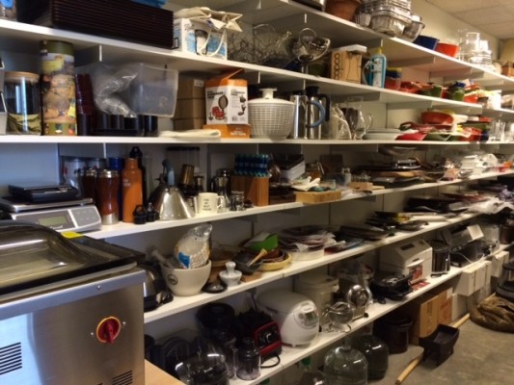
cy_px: 192
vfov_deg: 46.8
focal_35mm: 30
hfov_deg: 60.0
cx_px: 257
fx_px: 446
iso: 160
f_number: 2.2
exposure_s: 1/30
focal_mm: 4.12
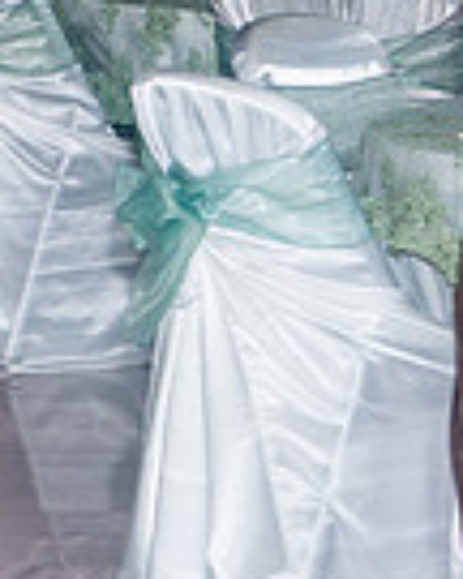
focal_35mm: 263
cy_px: -217
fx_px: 4505
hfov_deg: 5.6
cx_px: -750
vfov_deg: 7.3
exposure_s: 1/250
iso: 640
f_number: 4
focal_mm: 63
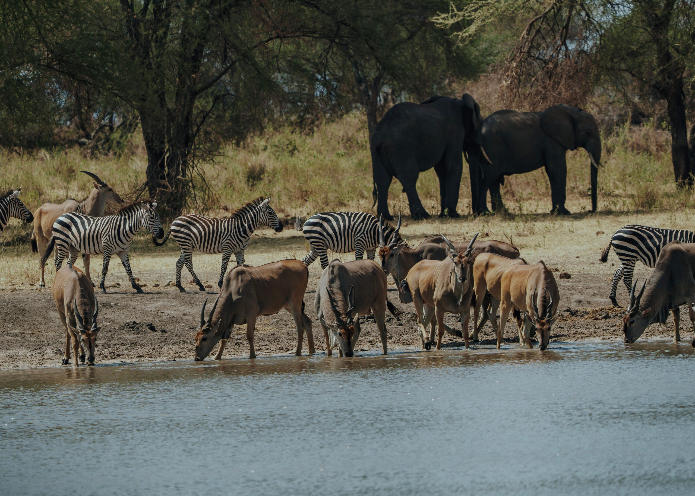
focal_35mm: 457
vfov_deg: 3.1
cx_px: 348
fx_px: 9029
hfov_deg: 4.4
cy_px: 248
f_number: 6.3
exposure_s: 1/1000
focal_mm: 388
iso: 200
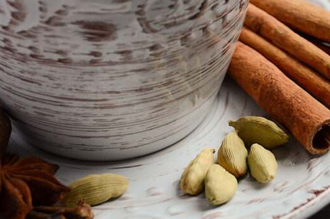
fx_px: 1392
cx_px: 239
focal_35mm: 152
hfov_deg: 13.5
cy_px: 6
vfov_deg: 9.0
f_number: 5
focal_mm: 34
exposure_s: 1/160
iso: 100
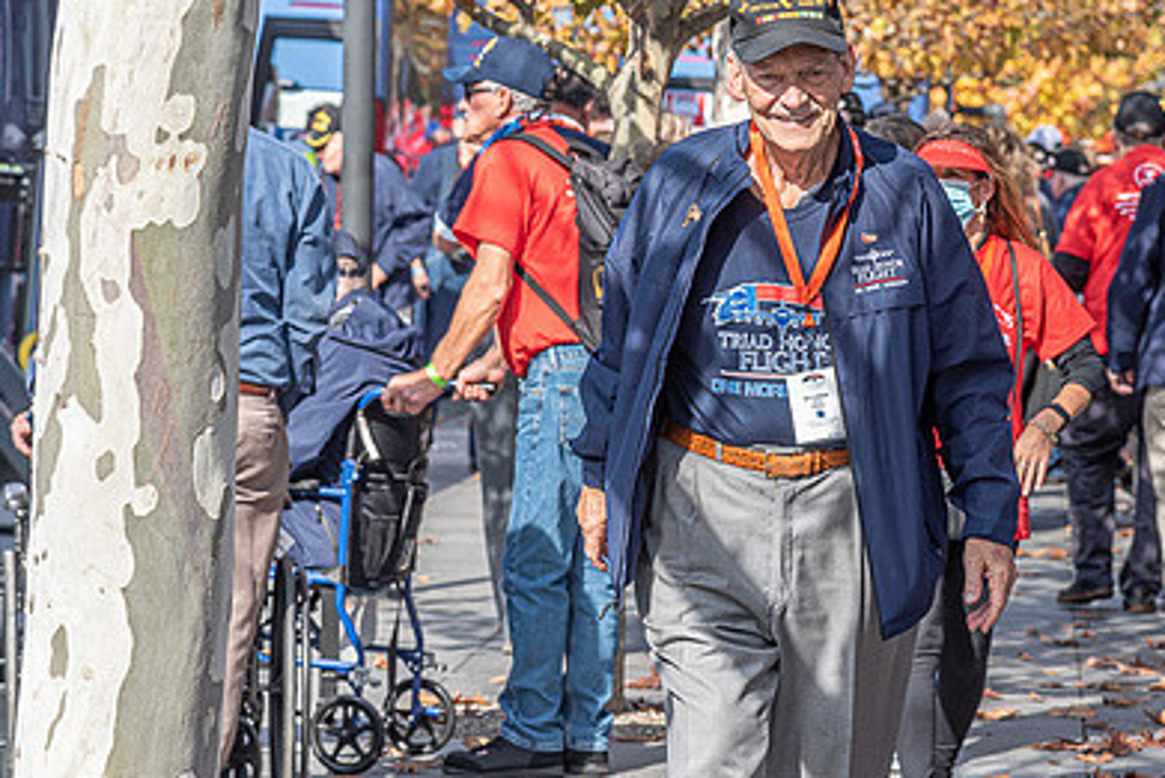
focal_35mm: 178
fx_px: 5762
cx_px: 784
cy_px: 329
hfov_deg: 11.5
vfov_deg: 7.7
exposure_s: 1/800
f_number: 7.1
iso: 500
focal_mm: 120
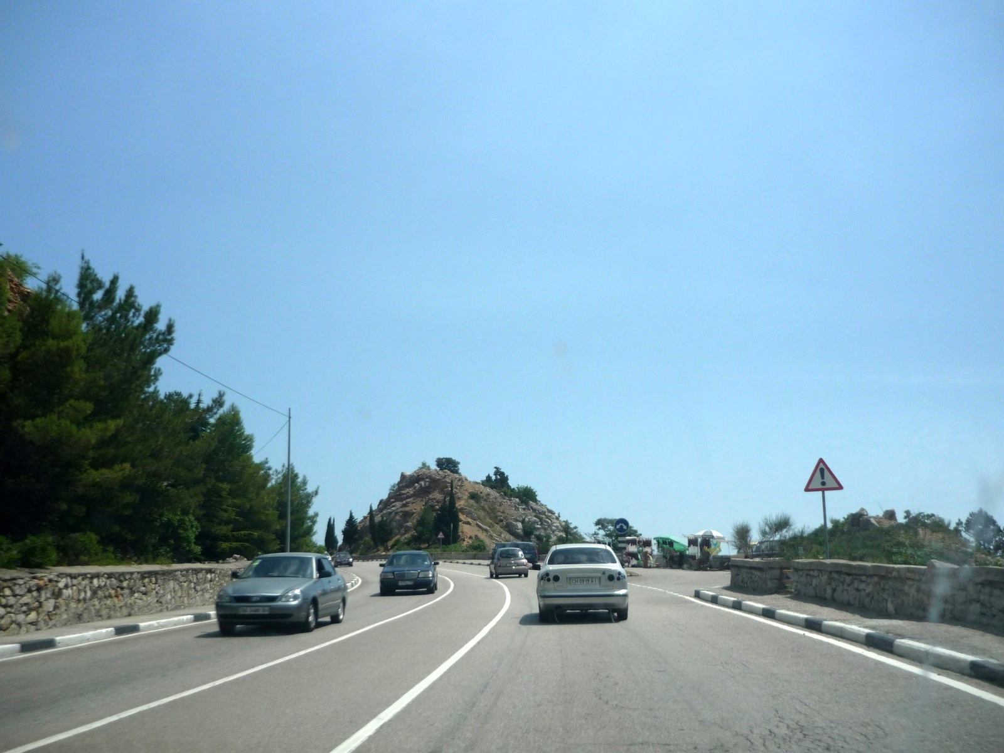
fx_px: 957
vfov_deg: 42.9
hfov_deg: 55.4
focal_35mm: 33
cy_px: 376
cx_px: 502
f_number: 8
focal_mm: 5.5
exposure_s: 1/320
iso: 100
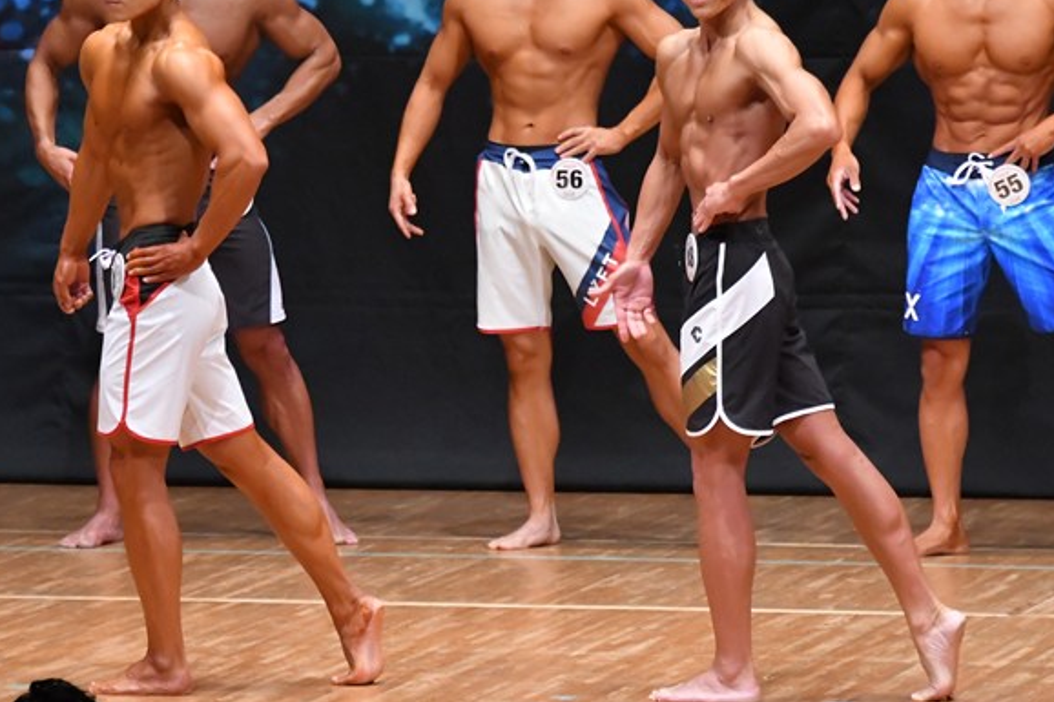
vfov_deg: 3.6
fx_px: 11180
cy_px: 345
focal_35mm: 382
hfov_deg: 5.4
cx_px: 451
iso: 8000
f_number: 5.6
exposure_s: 1/400
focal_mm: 190
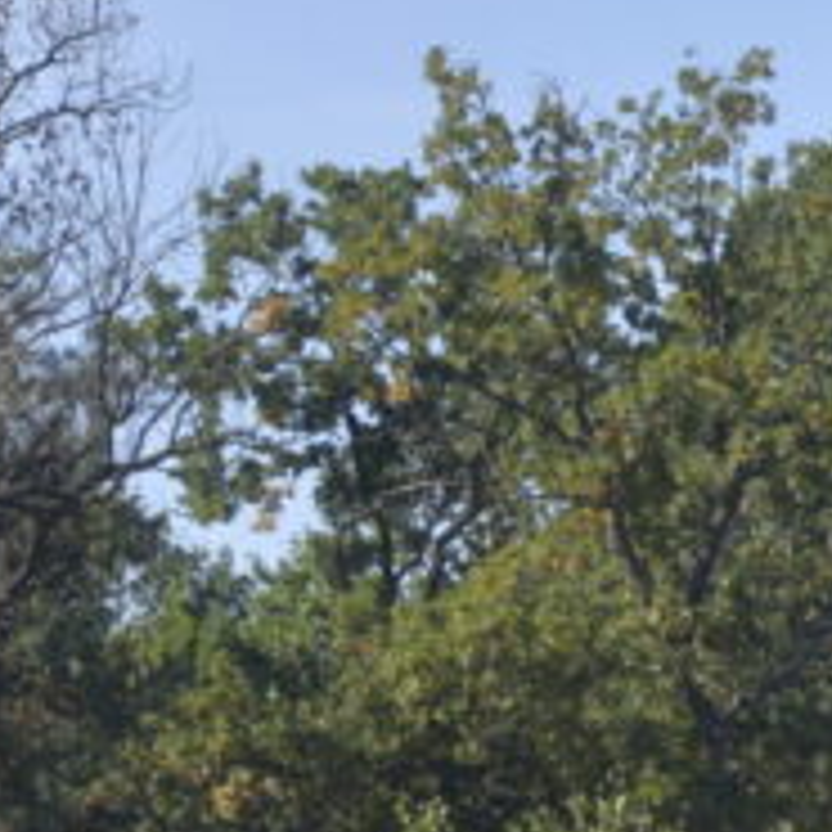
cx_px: 2172
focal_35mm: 612
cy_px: 1360
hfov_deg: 2.8
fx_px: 16642
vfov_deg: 2.9
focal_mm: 130
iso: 125
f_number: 6.3
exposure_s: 1/400
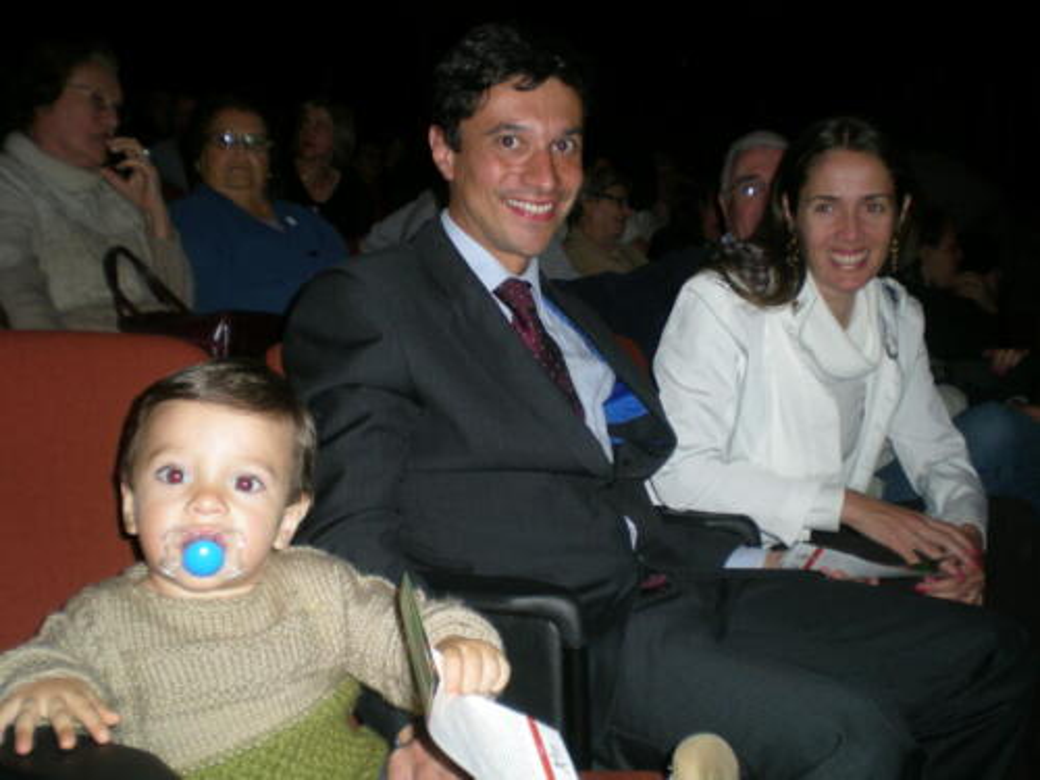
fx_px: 1142
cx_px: 520
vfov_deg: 37.7
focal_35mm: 38
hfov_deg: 49.0
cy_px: 390
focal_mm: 6.3
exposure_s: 1/60
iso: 69
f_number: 3.1
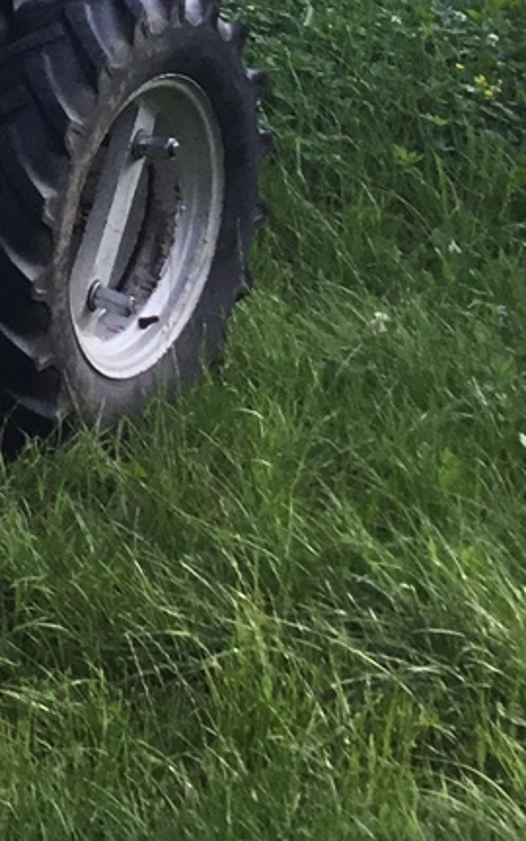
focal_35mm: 124
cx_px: -736
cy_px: -130
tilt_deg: -18.5
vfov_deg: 16.2
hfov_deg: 9.4
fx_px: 2844
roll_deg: -7.4
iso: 25
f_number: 2.4
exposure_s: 1/264
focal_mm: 3.3
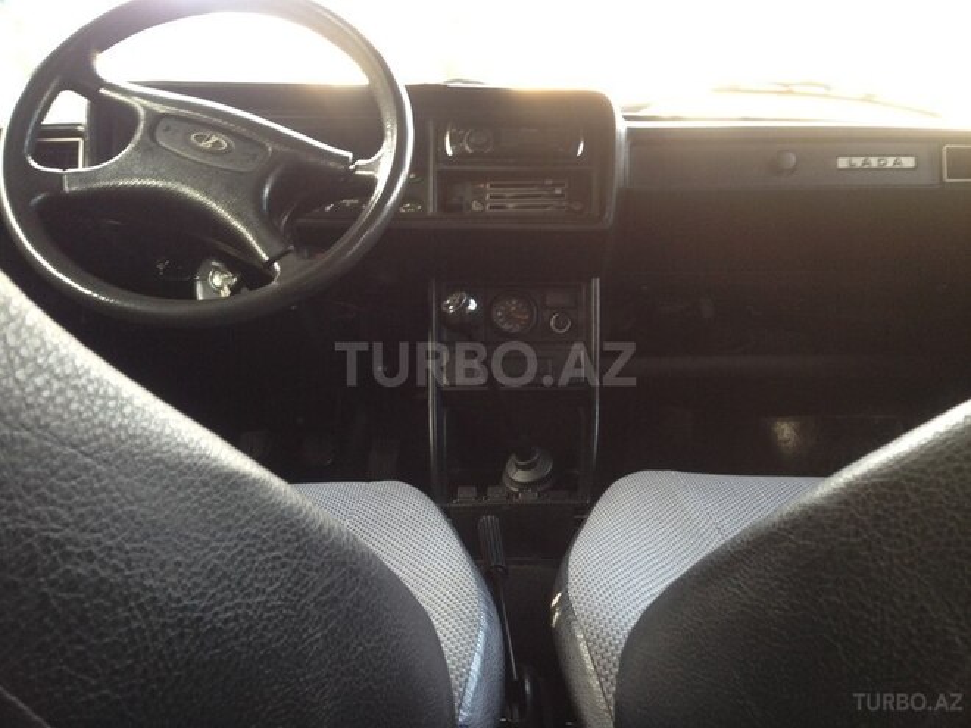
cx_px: 486
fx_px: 926
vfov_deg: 42.9
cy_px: 364
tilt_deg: -11.6
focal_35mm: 33
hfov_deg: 55.4
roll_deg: +1.0
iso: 80
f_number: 2.4
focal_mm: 4.12
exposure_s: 1/20
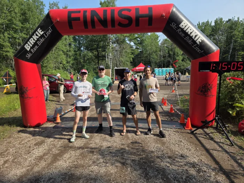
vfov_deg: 58.9
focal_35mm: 23
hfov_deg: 73.9
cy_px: 92
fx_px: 162
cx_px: 122
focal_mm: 6.3
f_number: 1.7
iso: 80
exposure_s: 1/3318
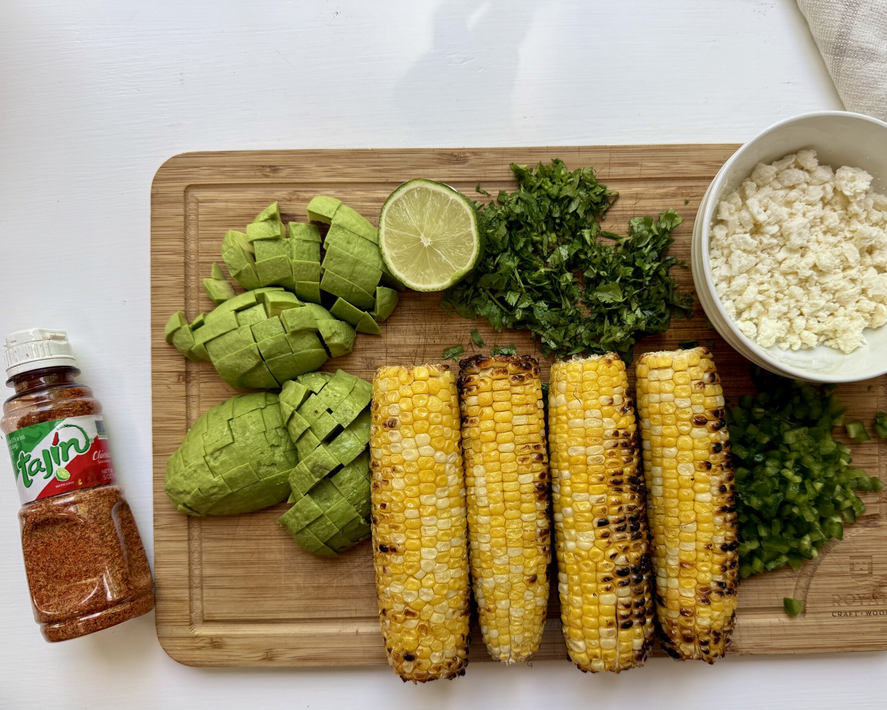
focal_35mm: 27
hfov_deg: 63.9
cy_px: 382
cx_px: 496
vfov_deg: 53.1
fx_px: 709
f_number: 1.78
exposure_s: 1/121
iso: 64
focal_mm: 6.76
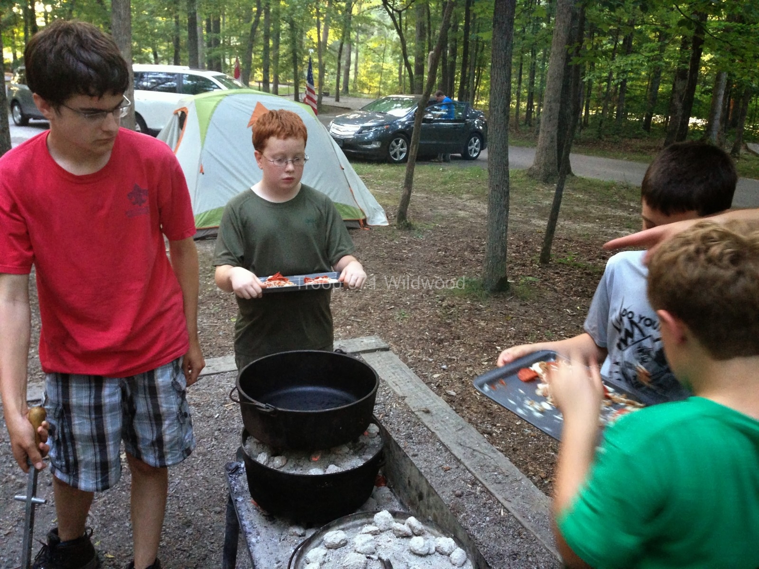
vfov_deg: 42.9
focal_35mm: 33
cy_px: 284
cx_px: 380
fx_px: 724
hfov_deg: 55.4
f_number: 2.4
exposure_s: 1/20
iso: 320
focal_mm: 4.13
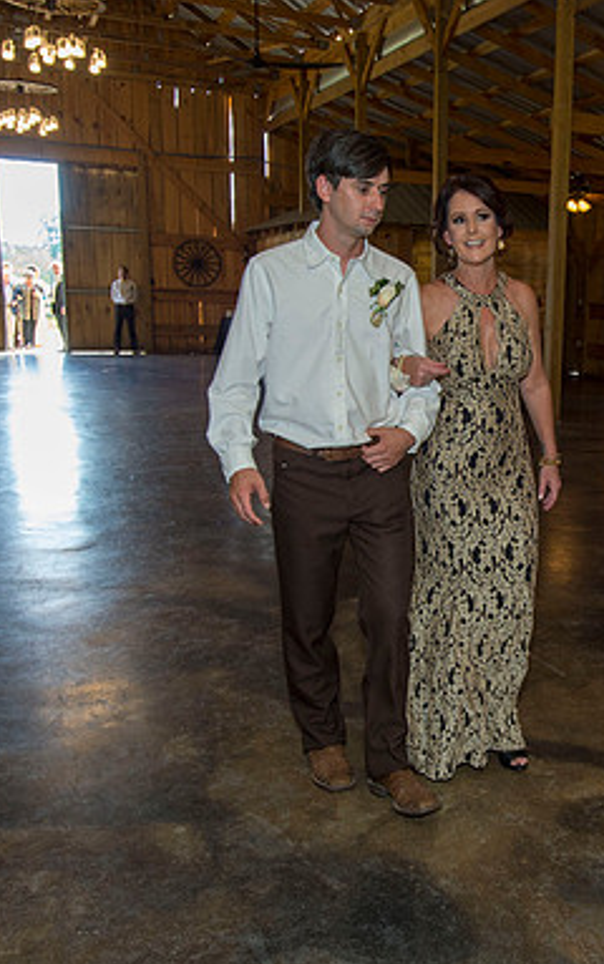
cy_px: 483
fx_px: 973
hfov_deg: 33.1
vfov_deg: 52.7
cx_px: 516
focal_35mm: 37
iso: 1600
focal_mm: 24
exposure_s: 1/125
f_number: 6.3
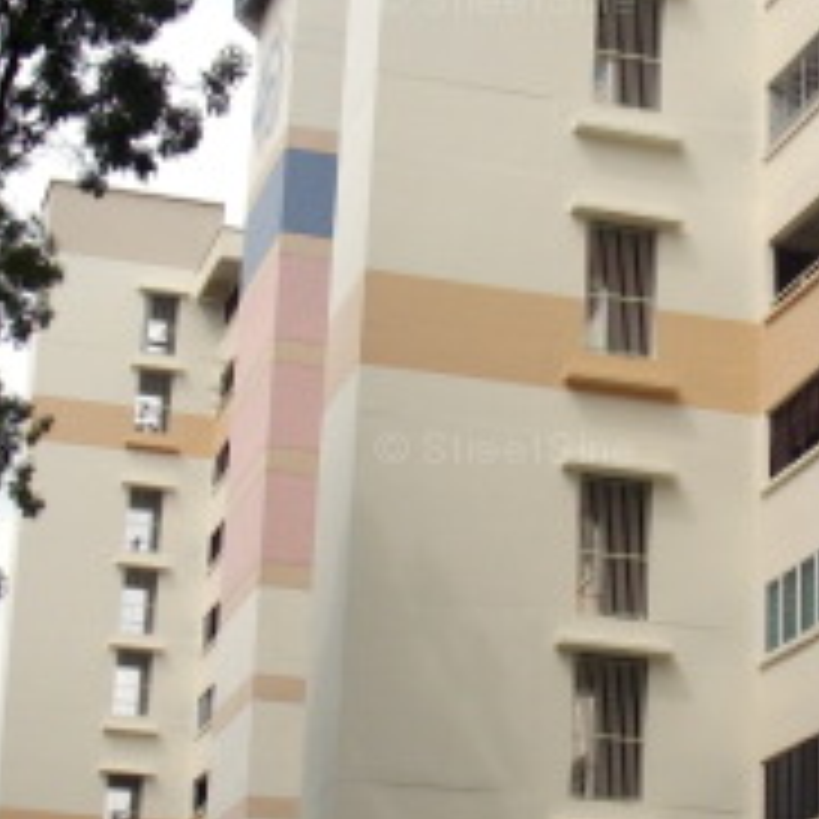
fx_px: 2650
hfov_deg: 17.4
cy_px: 454
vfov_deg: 17.6
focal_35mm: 99
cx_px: 711
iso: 80
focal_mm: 6.2
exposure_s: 1/320
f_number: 5.6
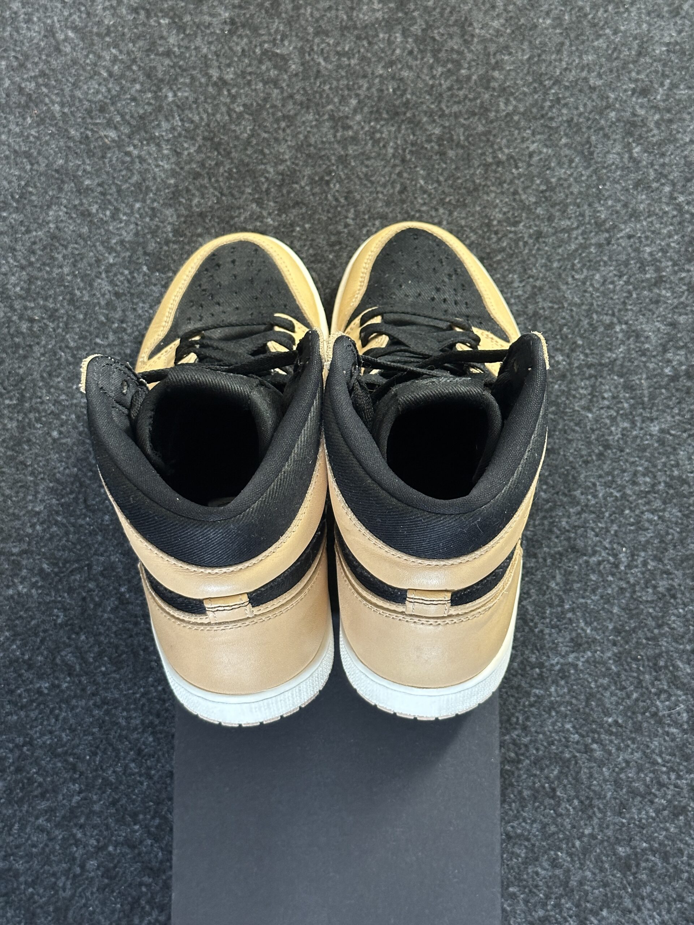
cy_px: 462
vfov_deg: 39.7
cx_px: 347
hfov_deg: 30.3
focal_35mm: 48
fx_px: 1283
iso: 400
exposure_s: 1/33
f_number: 1.78
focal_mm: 6.86
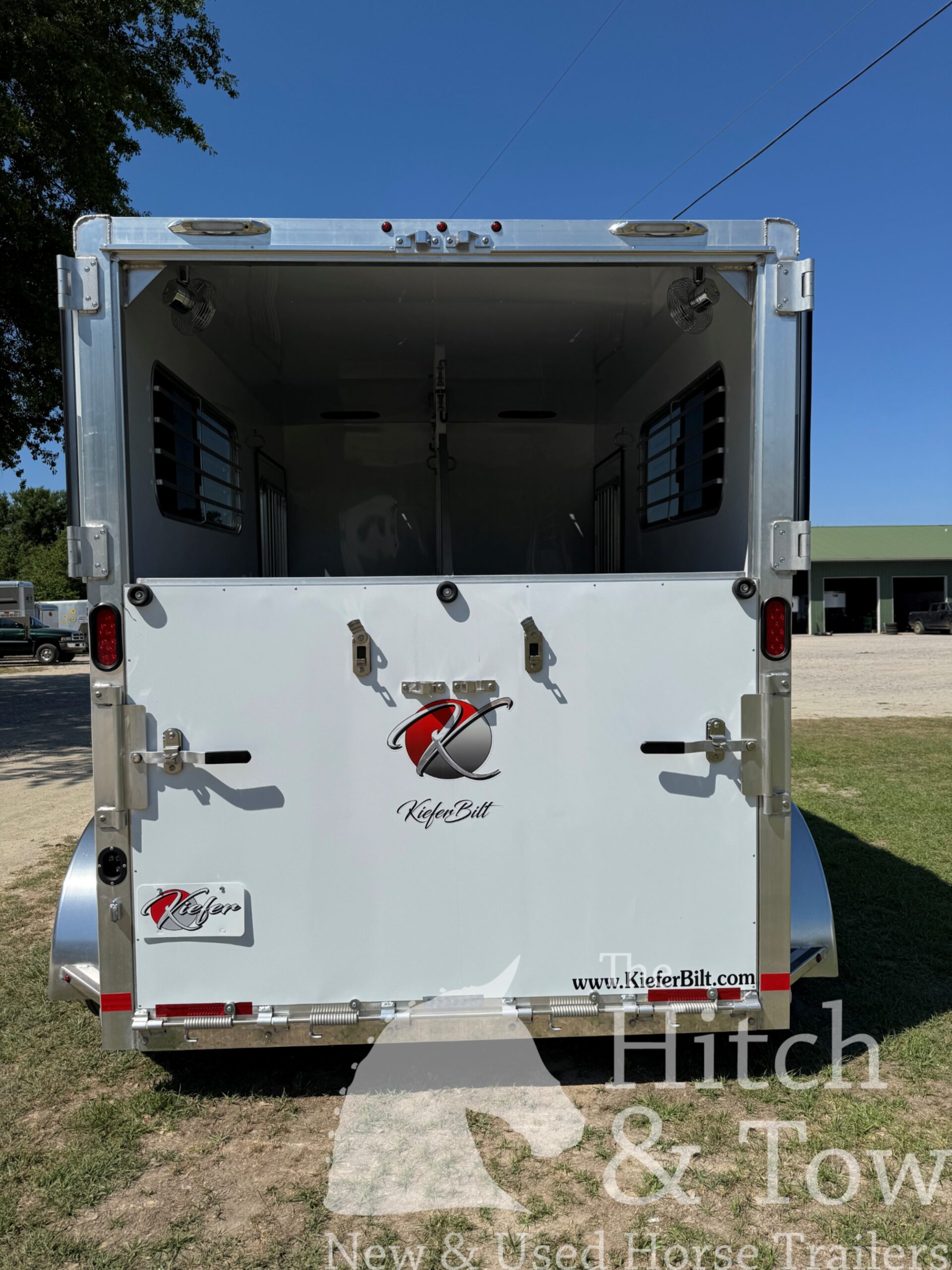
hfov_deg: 56.8
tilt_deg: -1.4
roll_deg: +1.1
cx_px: 476
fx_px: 880
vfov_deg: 71.6
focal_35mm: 24
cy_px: 635
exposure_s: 1/9009
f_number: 1.78
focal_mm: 6.76
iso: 80
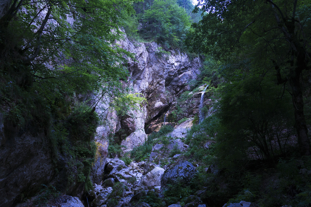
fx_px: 285
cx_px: 156
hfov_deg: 57.2
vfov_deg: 39.9
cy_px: 104
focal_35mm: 33
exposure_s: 1/160
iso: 400
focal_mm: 22
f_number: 4.5
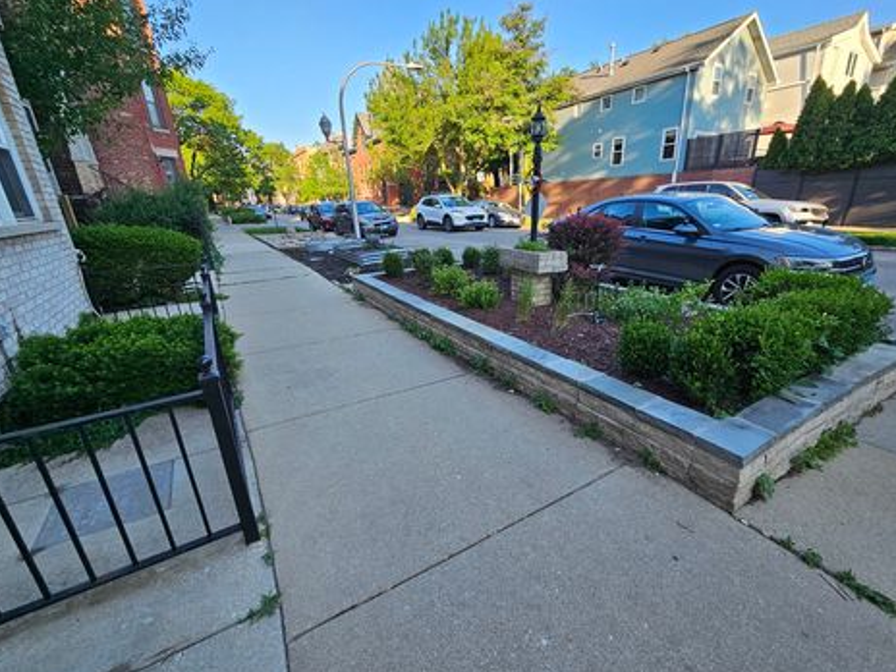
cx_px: 469
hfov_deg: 102.0
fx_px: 362
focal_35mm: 14
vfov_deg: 85.6
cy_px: 347
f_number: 2.2
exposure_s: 1/346
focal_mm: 2.2
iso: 50
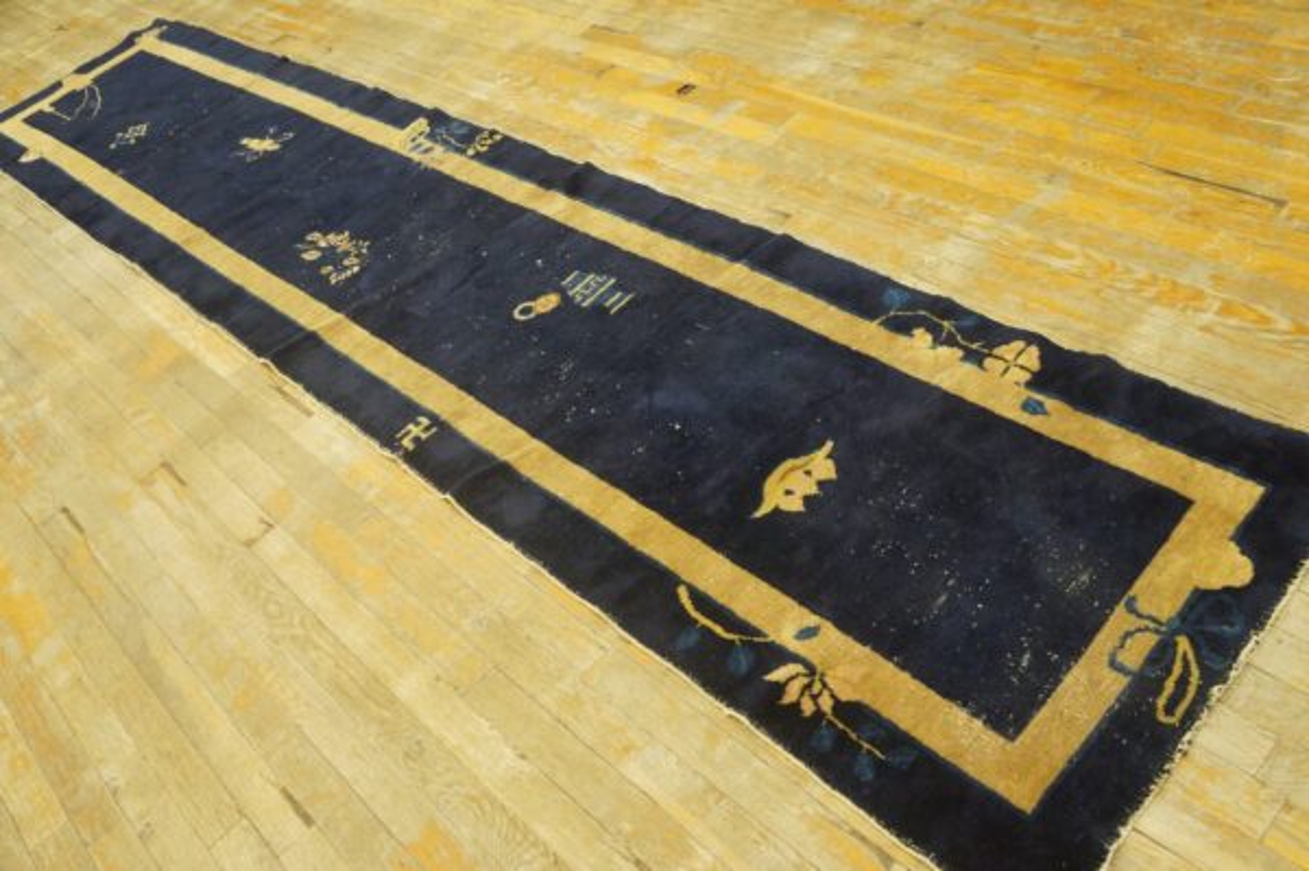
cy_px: 436
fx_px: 1090
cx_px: 654
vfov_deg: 43.5
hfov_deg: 62.0
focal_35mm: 30
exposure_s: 1/60
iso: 1600
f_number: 4
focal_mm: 20
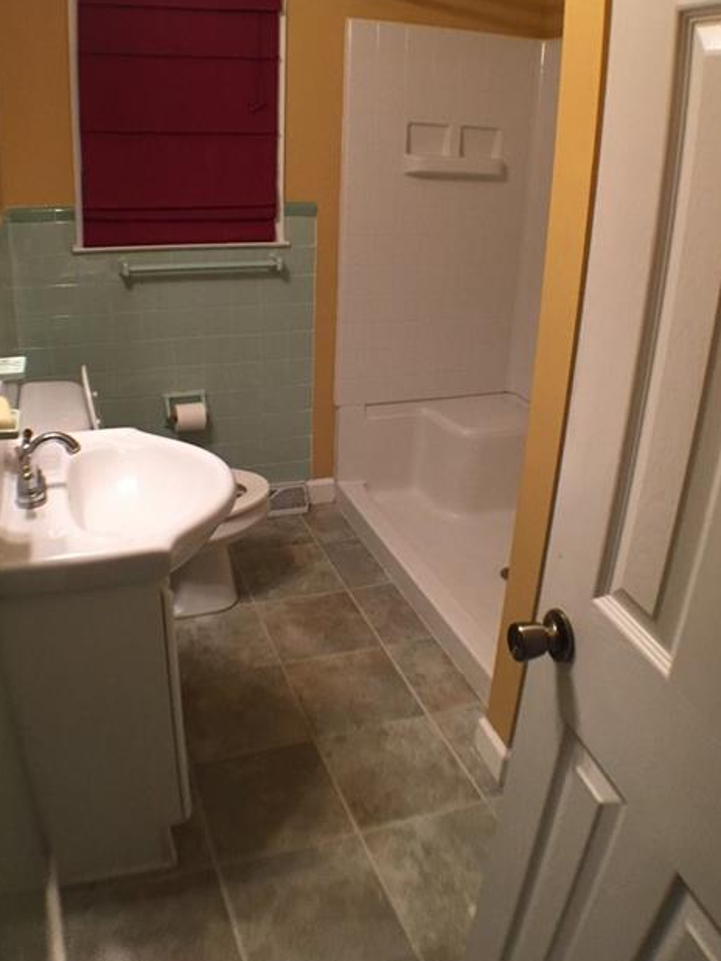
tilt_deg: -20.0
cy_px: 413
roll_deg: -1.3
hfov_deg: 39.6
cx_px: 342
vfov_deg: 51.2
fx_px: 1000
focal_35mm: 36
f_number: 2.2
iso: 160
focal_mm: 4.15
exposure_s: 1/30
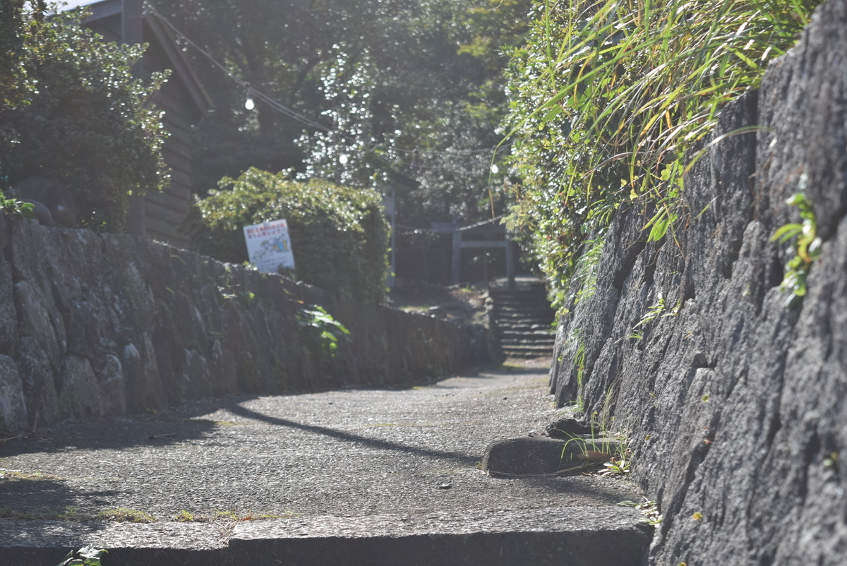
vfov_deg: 16.6
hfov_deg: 24.6
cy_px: 283
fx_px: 1942
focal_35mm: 82
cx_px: 424
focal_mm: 55
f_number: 5.6
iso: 100
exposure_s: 1/320
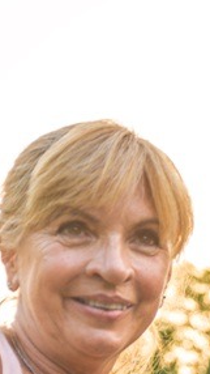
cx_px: 655
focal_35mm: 176
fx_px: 1741
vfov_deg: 12.0
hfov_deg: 6.3
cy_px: 426
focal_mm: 40
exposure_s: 1/250
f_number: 3.2
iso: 200
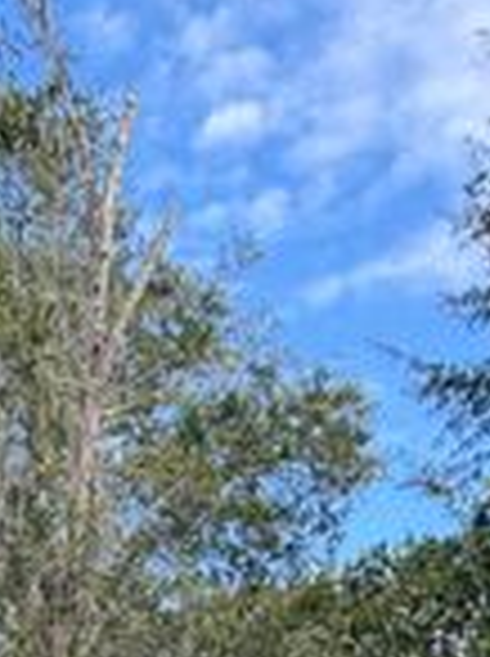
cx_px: 184
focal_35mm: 64
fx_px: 1211
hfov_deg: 22.8
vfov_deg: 19.7
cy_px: 1258
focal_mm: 2.22
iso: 40
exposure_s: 1/166
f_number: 2.2
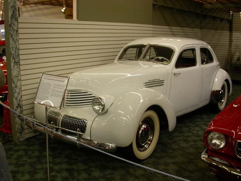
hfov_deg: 49.0
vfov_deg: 37.7
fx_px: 265
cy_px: 90
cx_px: 120
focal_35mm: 38
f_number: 2.6
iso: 100
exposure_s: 1/36.5
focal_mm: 7.85
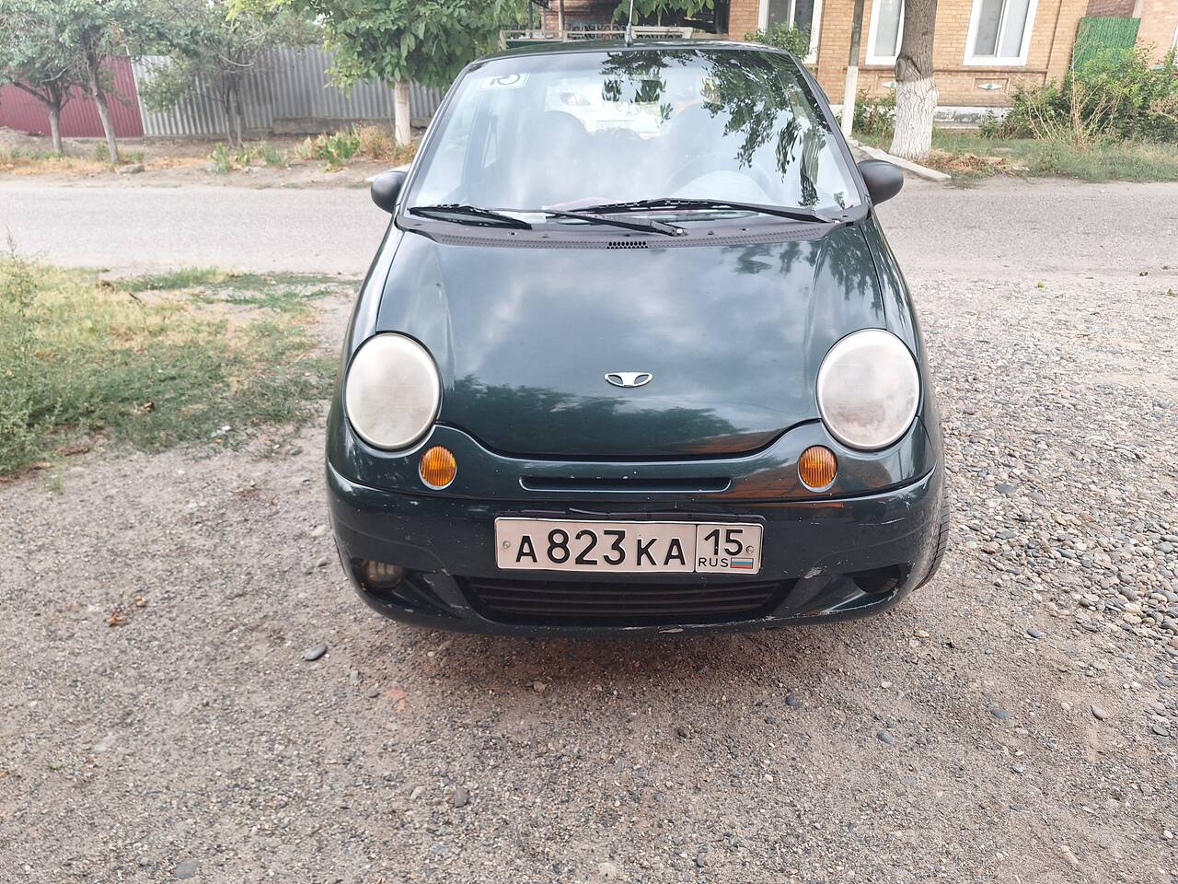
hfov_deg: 73.9
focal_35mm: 23
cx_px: 589
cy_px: 442
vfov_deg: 58.9
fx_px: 783
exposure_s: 1/100
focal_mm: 5.54
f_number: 1.8
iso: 64
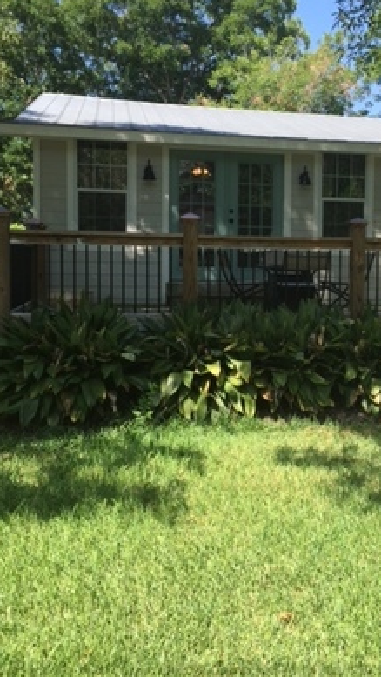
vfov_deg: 51.6
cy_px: 315
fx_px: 700
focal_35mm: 39
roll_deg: -0.8
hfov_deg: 30.1
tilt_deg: -2.3
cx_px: 273
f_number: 2.2
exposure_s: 1/746
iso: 32
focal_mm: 4.15
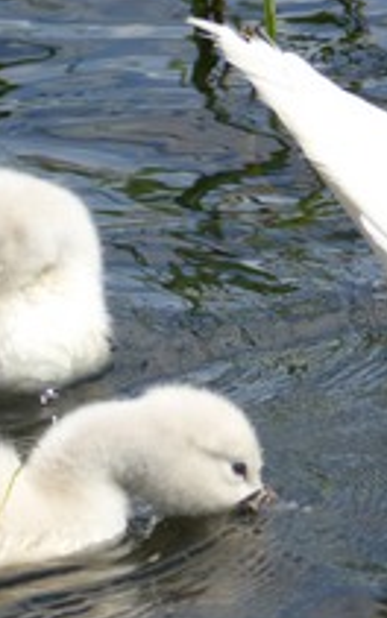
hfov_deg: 1.1
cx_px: -202
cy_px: 404
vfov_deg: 1.7
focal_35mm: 1227
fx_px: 20692
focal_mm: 107
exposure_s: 1/1000
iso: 100
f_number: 4
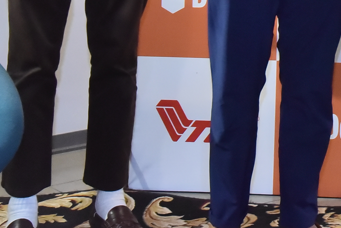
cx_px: 602
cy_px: -198
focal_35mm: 168
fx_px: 1592
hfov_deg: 11.4
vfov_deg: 7.9
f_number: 8
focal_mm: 44
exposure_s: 1/125
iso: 3200
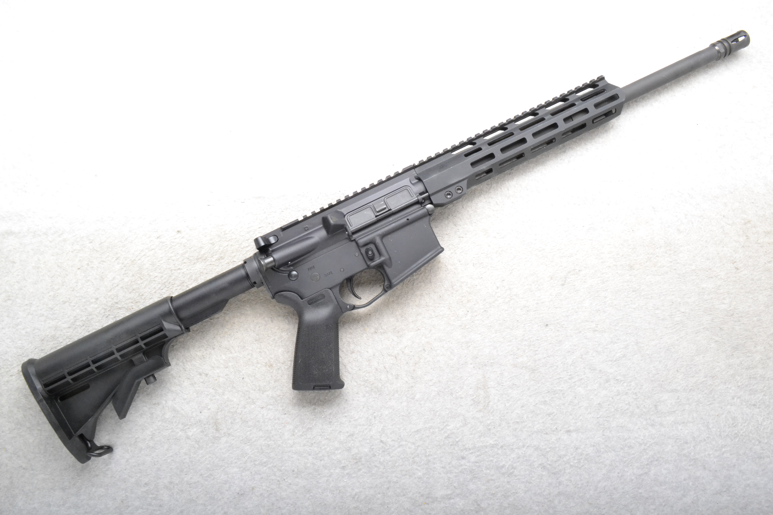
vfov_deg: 25.8
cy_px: 258
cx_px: 386
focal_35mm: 52
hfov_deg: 37.9
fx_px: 1127
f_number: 20
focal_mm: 35
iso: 3200
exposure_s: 1/160
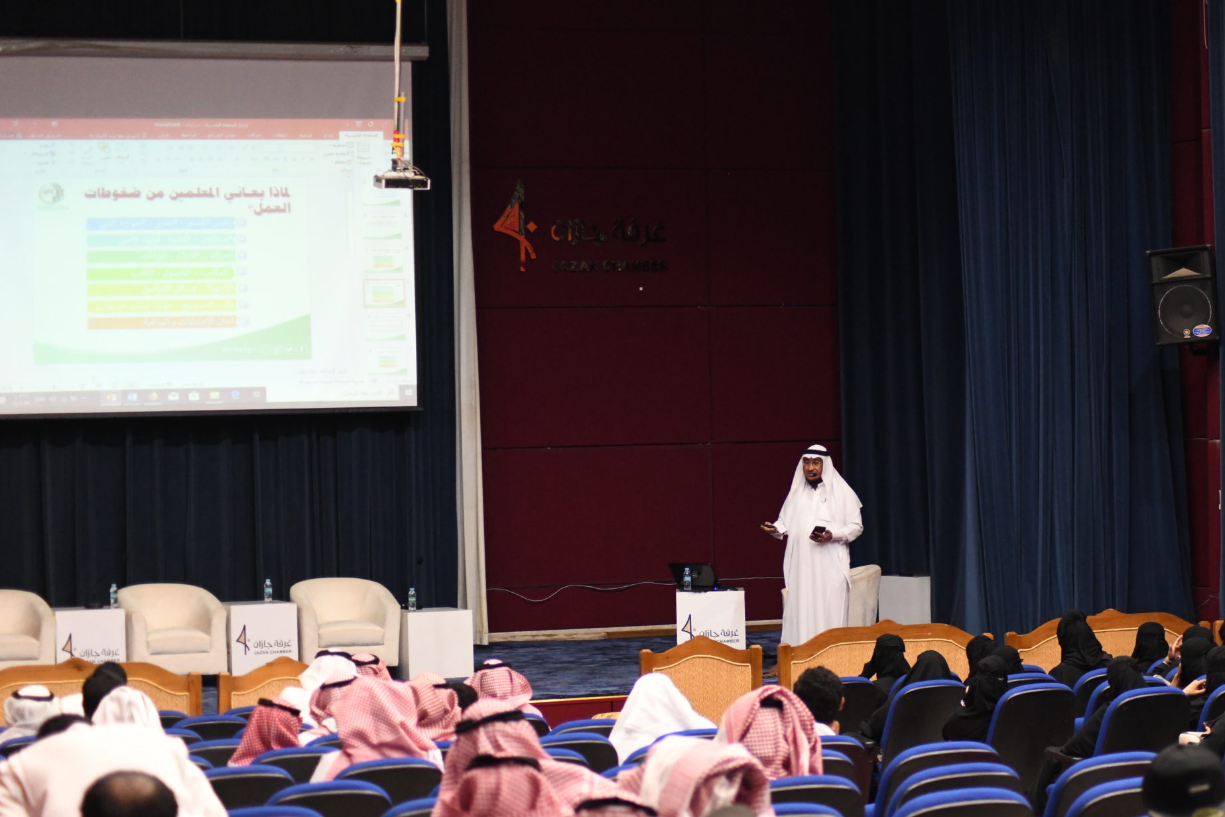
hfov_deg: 21.0
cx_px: 775
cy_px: 546
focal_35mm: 97
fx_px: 3301
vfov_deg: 14.1
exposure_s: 1/50
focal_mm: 70
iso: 4000
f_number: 4.5
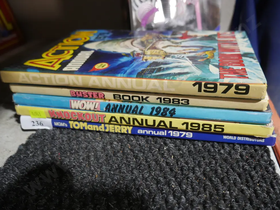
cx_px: 142
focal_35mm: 29
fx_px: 235
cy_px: 106
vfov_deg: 48.2
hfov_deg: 61.7
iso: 800
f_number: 3.5
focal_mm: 14
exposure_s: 1/60
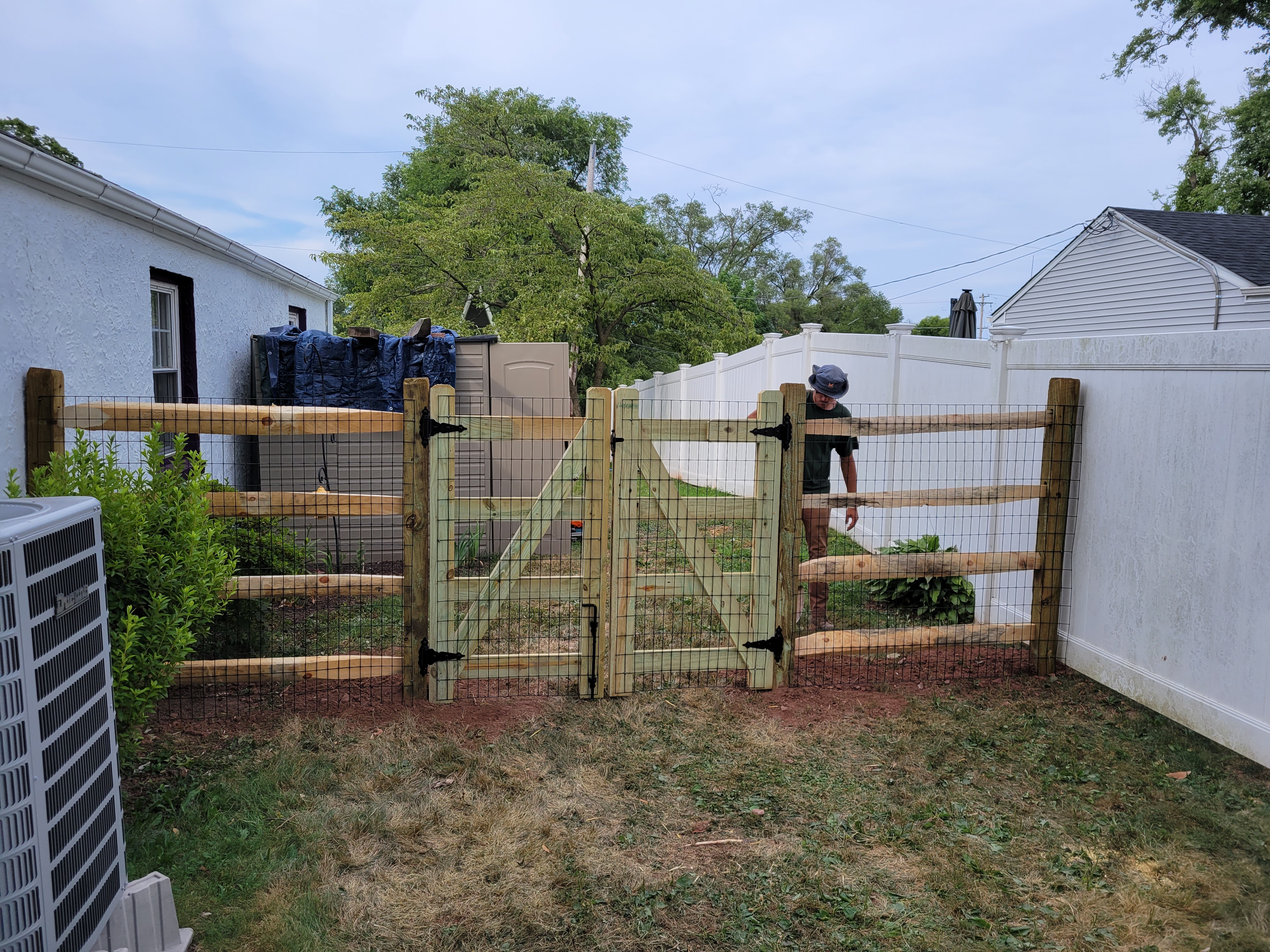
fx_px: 954
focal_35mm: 26
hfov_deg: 67.3
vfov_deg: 53.1
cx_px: 635
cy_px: 476
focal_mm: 5.4
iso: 40
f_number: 1.8
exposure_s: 1/1328
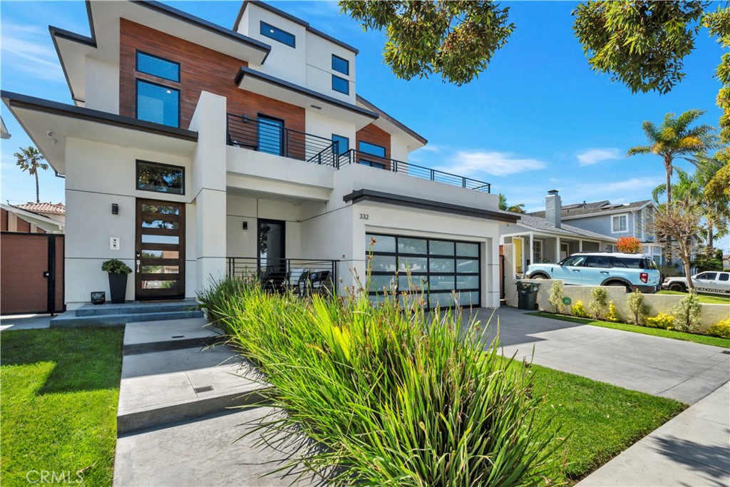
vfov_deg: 75.5
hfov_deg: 98.5
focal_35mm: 16
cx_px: 365
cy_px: 244
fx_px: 314
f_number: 10
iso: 1250
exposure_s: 1/800
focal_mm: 15.5
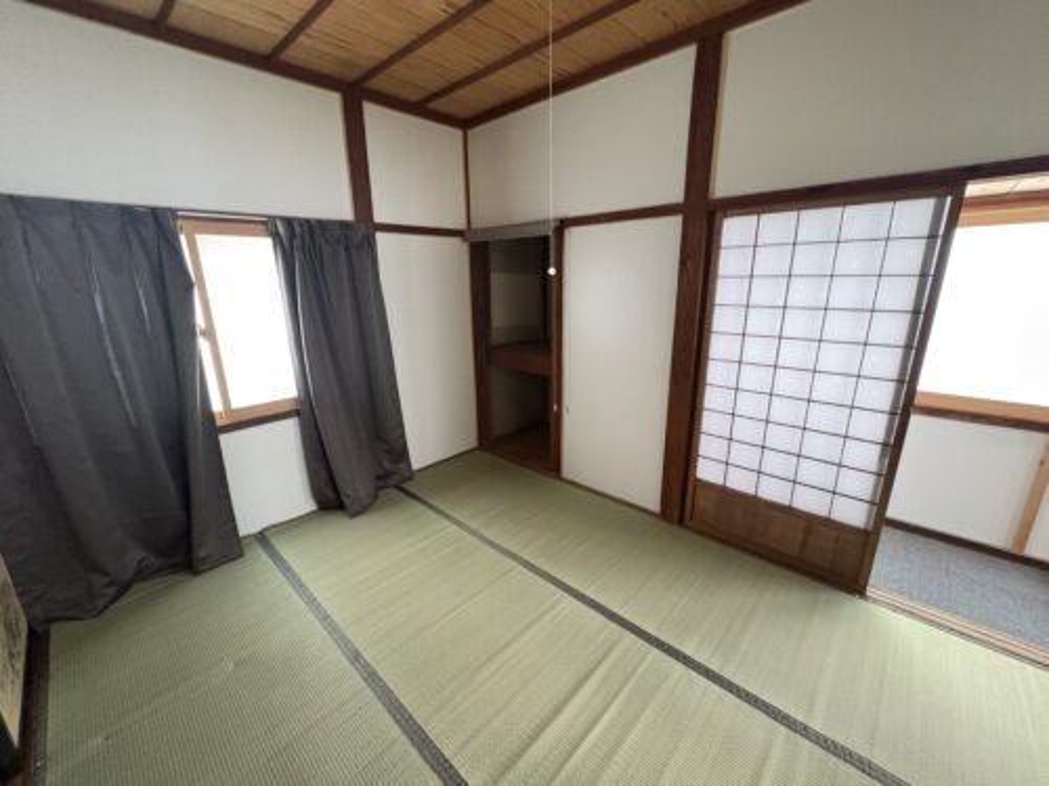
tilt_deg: -14.5
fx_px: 424
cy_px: 393
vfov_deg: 85.7
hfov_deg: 102.1
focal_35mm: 14
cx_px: 524
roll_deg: +2.3
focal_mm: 2.22
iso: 640
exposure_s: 1/60
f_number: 2.2
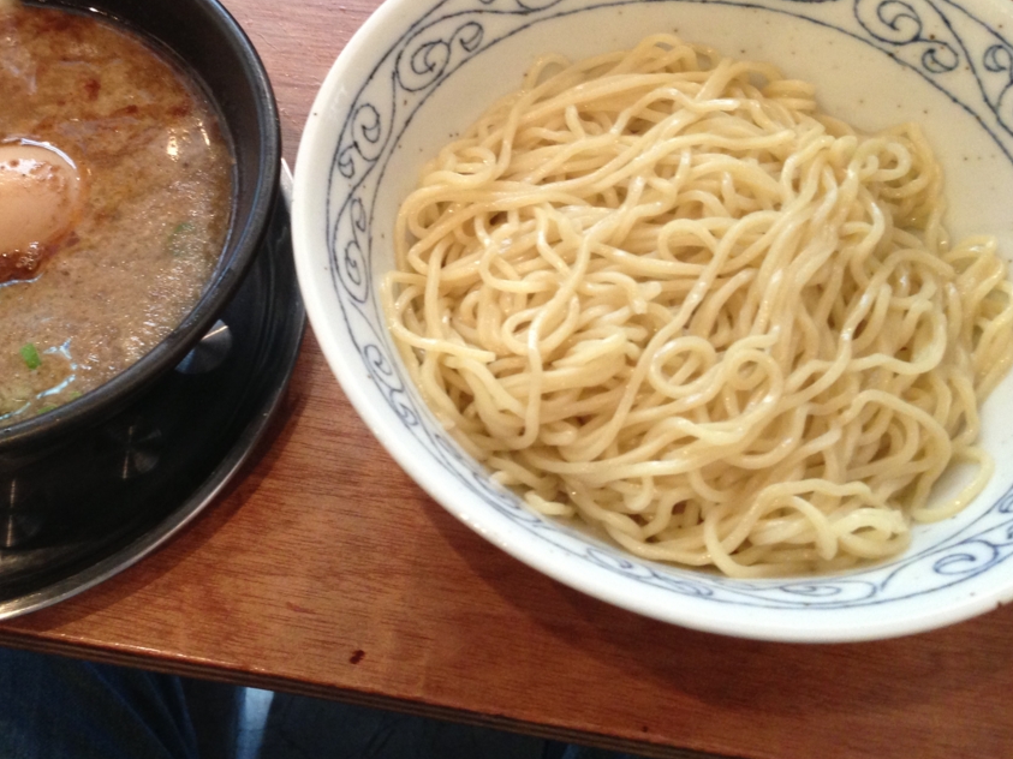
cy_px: 256
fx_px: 1375
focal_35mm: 47
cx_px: 305
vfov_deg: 30.7
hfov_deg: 39.7
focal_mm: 4.13
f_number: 2.4
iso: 200
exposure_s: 1/20
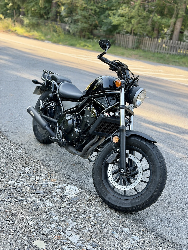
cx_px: 94
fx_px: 348
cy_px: 125
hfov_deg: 30.3
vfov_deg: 39.7
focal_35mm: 48
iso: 80
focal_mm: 6.76
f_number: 1.78
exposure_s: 1/301
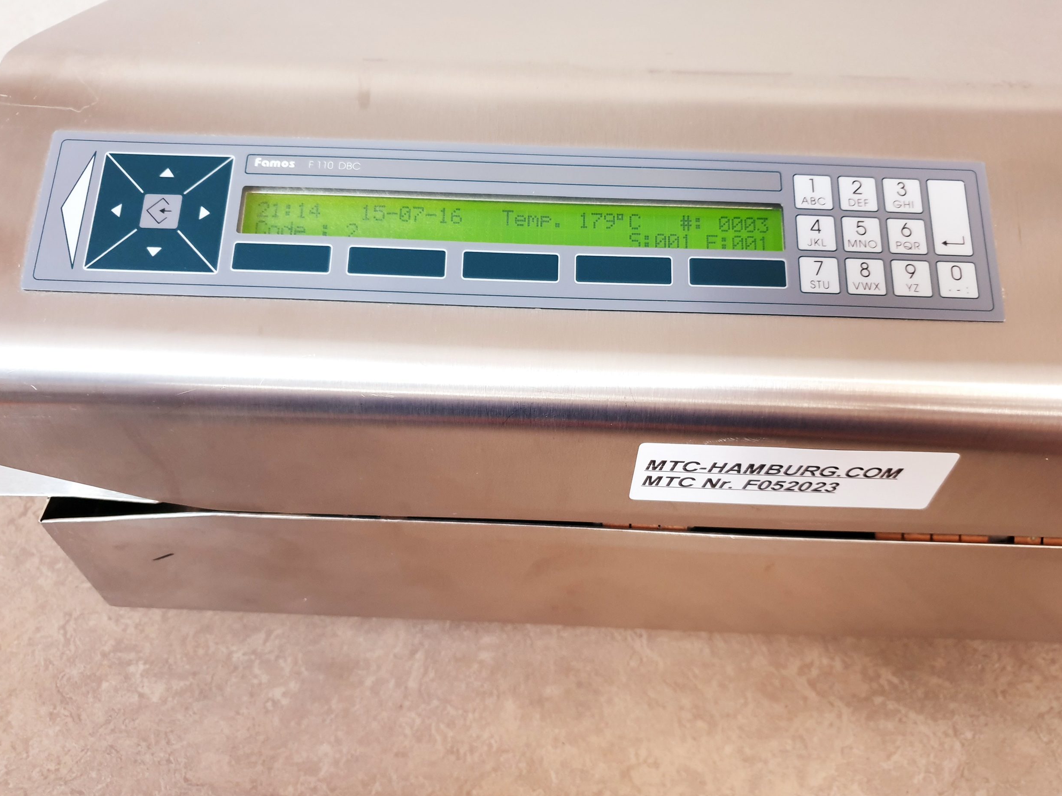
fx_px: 828
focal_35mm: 27
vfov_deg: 51.4
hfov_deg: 65.3
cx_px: 540
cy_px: 386
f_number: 1.5
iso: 250
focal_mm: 4.3
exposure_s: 1/50
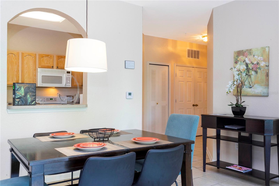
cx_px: 140
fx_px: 256
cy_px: 93
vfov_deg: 40.0
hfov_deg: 57.2
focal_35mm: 33
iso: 1000
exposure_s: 1/5
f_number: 16
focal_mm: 33
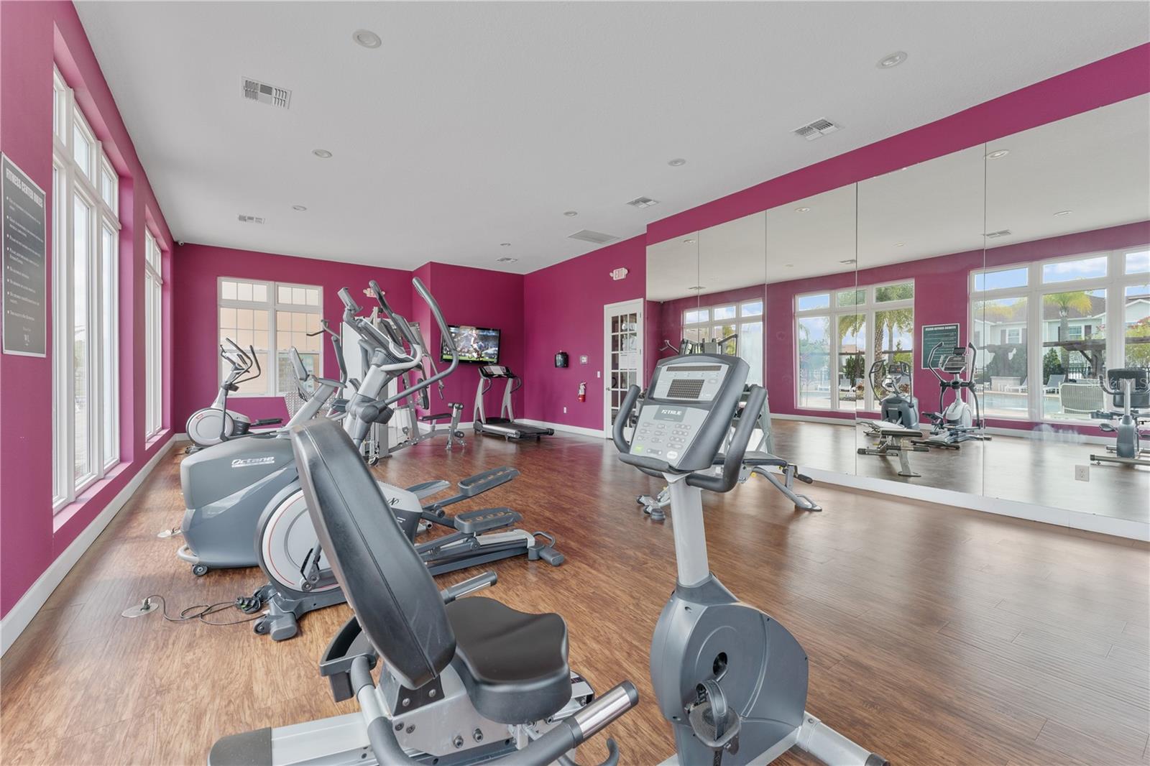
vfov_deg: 81.2
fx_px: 447
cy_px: 383
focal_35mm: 14
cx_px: 575
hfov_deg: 104.3
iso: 320
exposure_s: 1/13
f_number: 8
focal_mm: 14
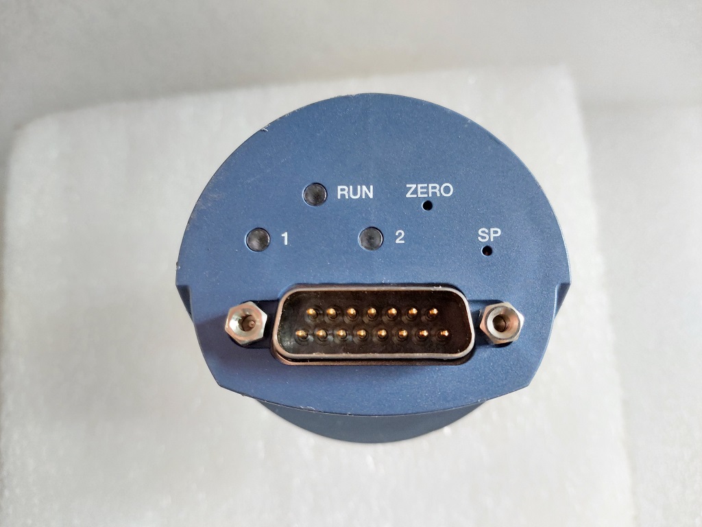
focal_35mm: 25
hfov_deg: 69.4
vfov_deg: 54.9
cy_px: 264
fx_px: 507
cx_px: 351
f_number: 2
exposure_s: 1/25
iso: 320
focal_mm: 4.58
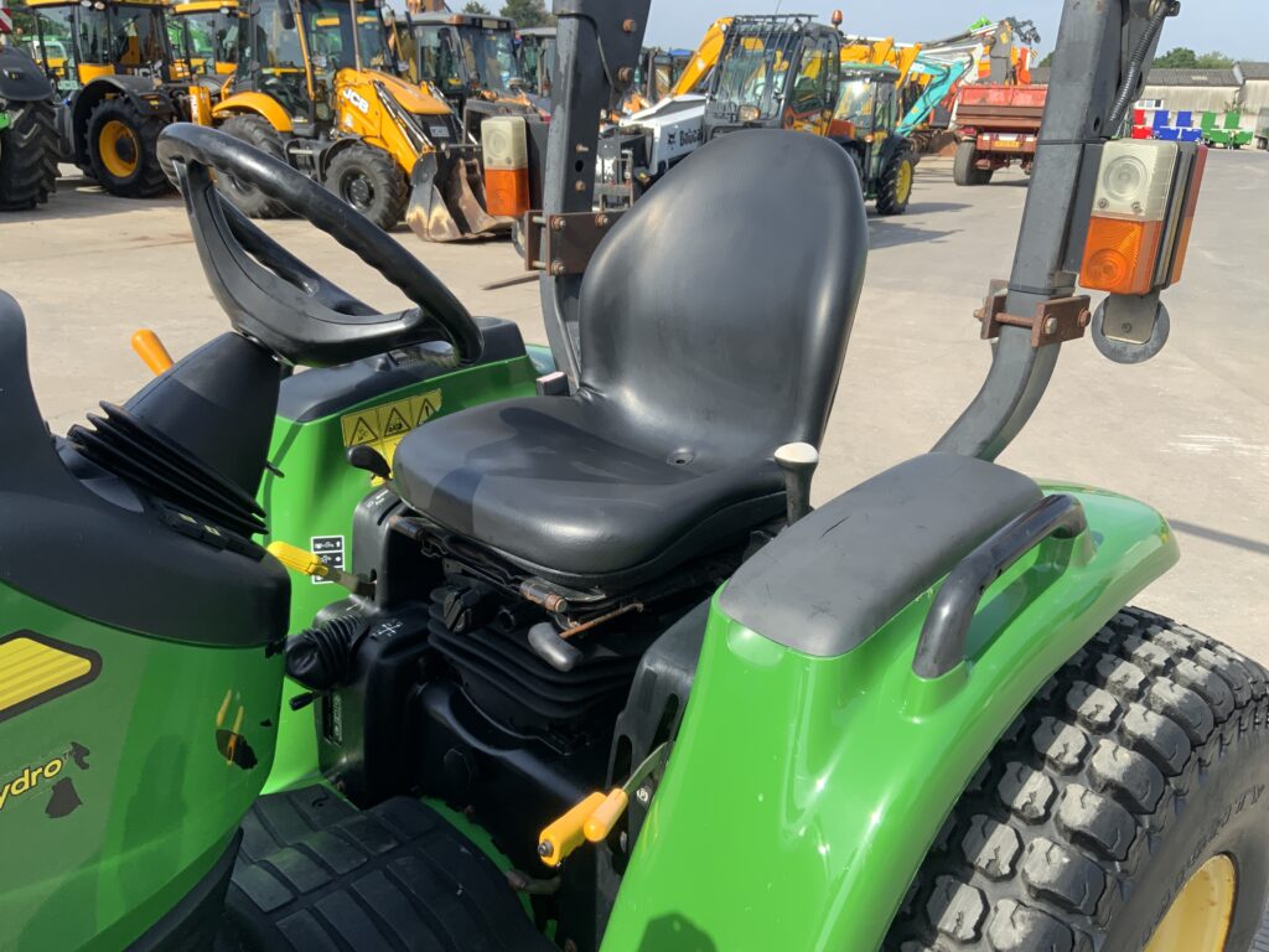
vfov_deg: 48.2
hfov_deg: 61.7
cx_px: 634
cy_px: 476
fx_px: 1063
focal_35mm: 29
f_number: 1.8
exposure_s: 1/804
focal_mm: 3
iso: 16
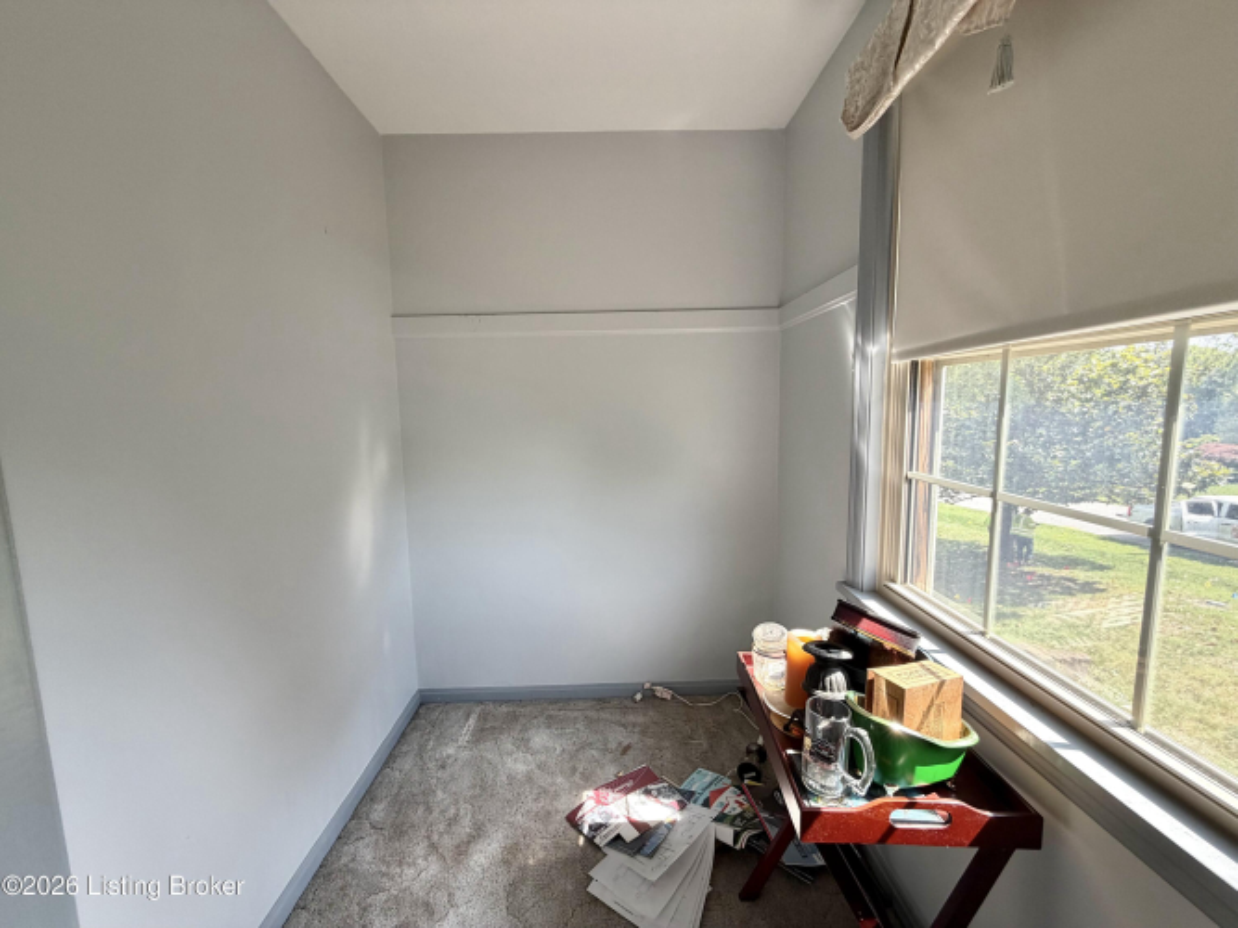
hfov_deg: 102.1
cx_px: 619
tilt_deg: -6.2
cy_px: 464
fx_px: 501
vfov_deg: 85.7
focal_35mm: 14
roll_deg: +1.6
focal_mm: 2.22
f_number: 2.2
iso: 80
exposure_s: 1/121
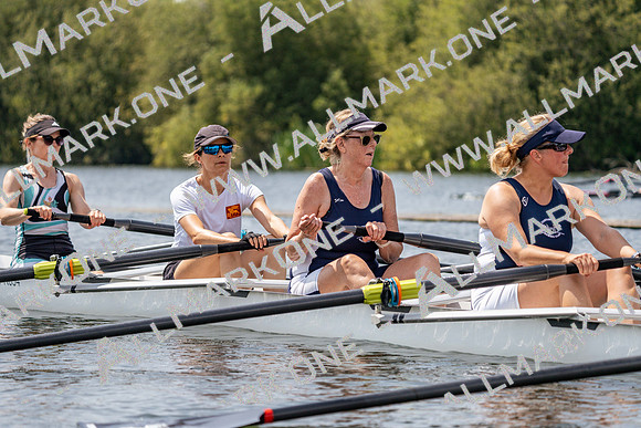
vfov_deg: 6.9
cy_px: 214
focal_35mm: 200
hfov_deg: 10.3
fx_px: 3562
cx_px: 320
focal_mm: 200
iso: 200
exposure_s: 1/1600
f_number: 5.6
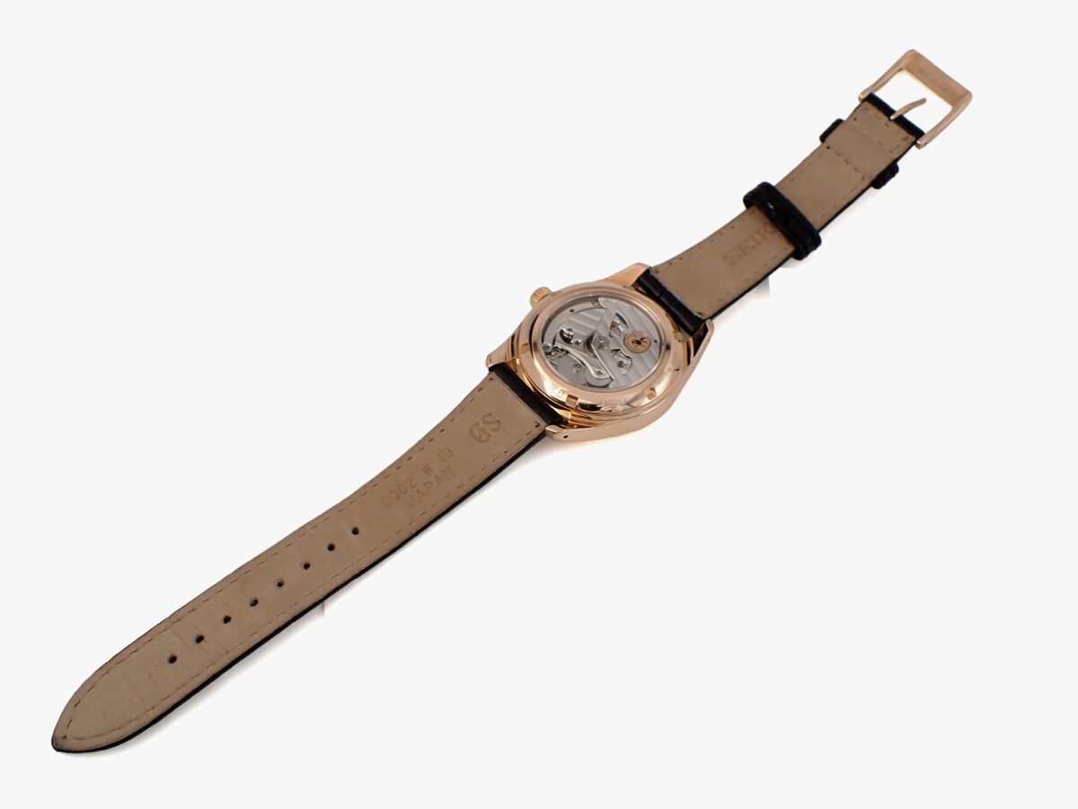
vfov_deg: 44.2
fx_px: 997
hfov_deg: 56.8
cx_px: 539
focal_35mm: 32
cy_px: 404
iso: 125
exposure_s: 1/125
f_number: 2.4
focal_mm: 5.79
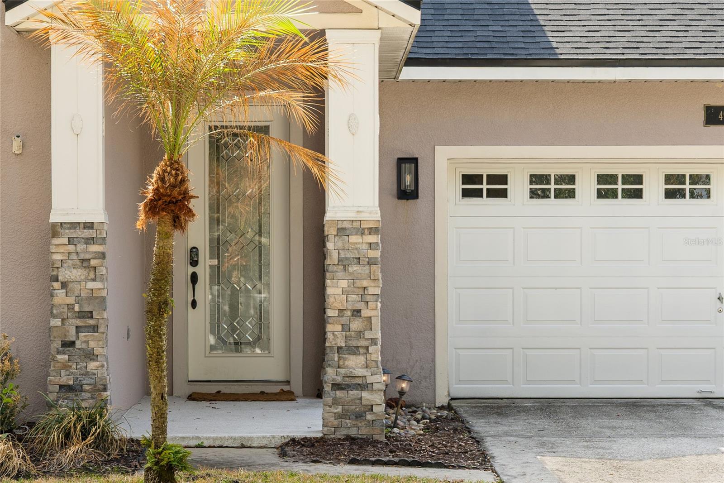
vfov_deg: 12.2
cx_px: 362
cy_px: 242
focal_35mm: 112
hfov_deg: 18.3
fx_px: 2252
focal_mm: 75
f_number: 9
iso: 80
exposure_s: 1/6
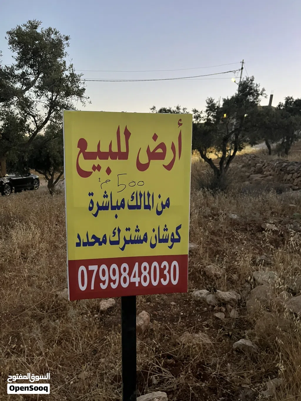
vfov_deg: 67.3
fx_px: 301
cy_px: 200
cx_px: 150
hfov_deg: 53.1
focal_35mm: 26
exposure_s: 1/40
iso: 640
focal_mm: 5.1
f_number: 1.6
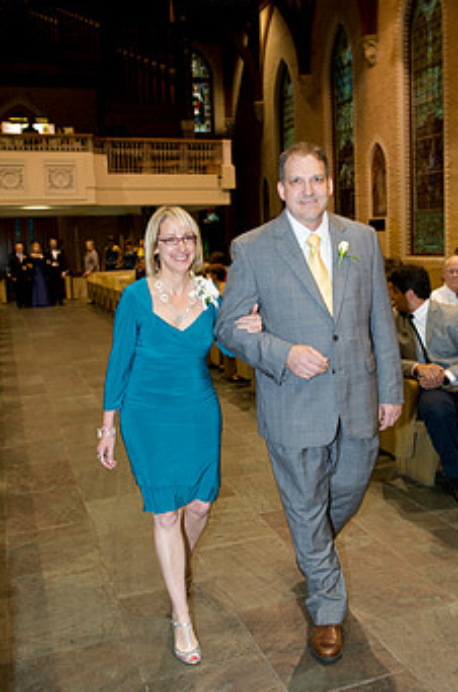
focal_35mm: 37
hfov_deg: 35.5
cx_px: 295
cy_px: 333
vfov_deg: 52.0
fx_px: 709
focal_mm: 28
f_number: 4.5
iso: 1250
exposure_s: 1/60
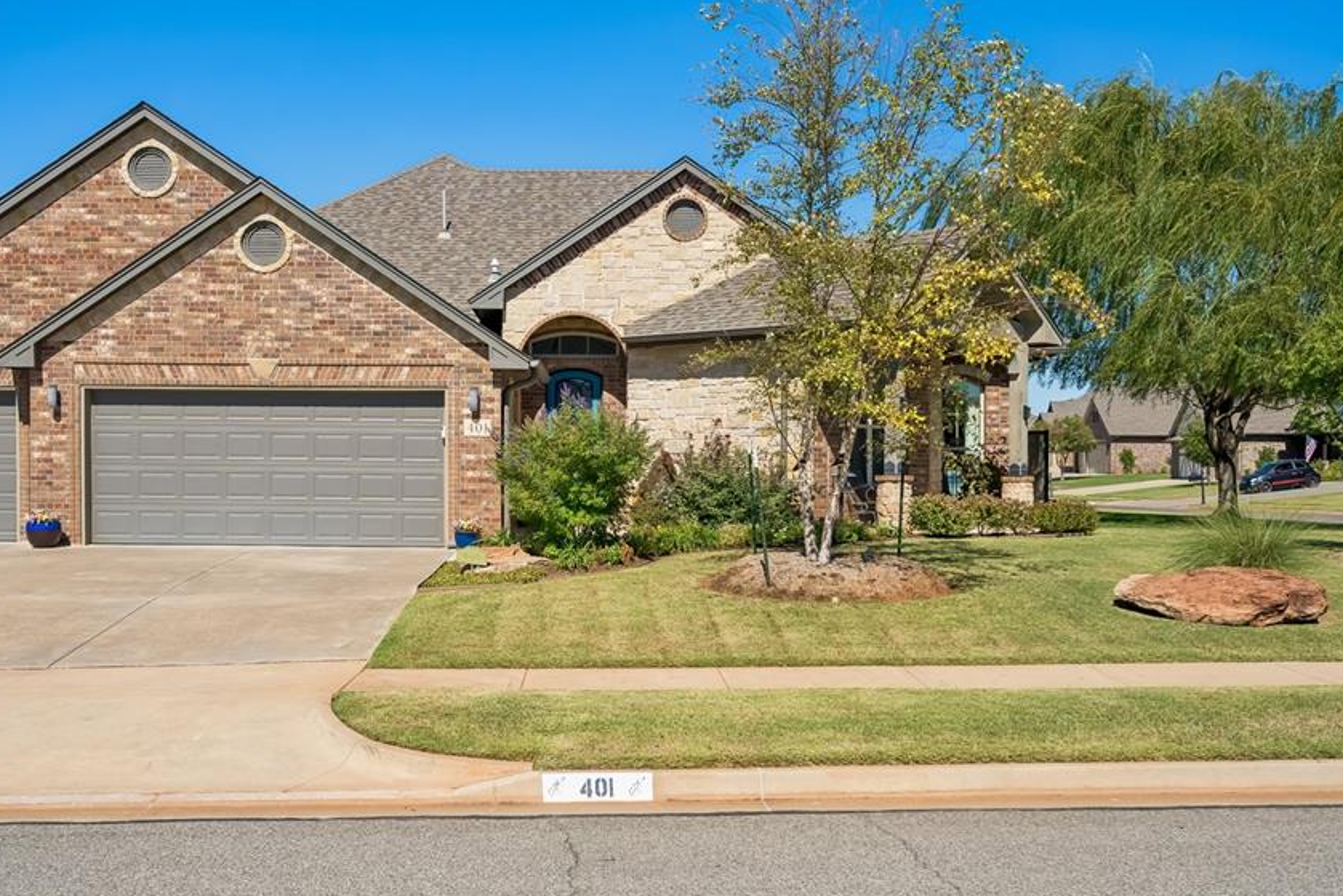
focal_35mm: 39
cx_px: 571
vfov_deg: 34.2
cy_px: 462
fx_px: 1455
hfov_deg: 49.4
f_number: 8
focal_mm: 32
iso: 200
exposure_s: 1/1250
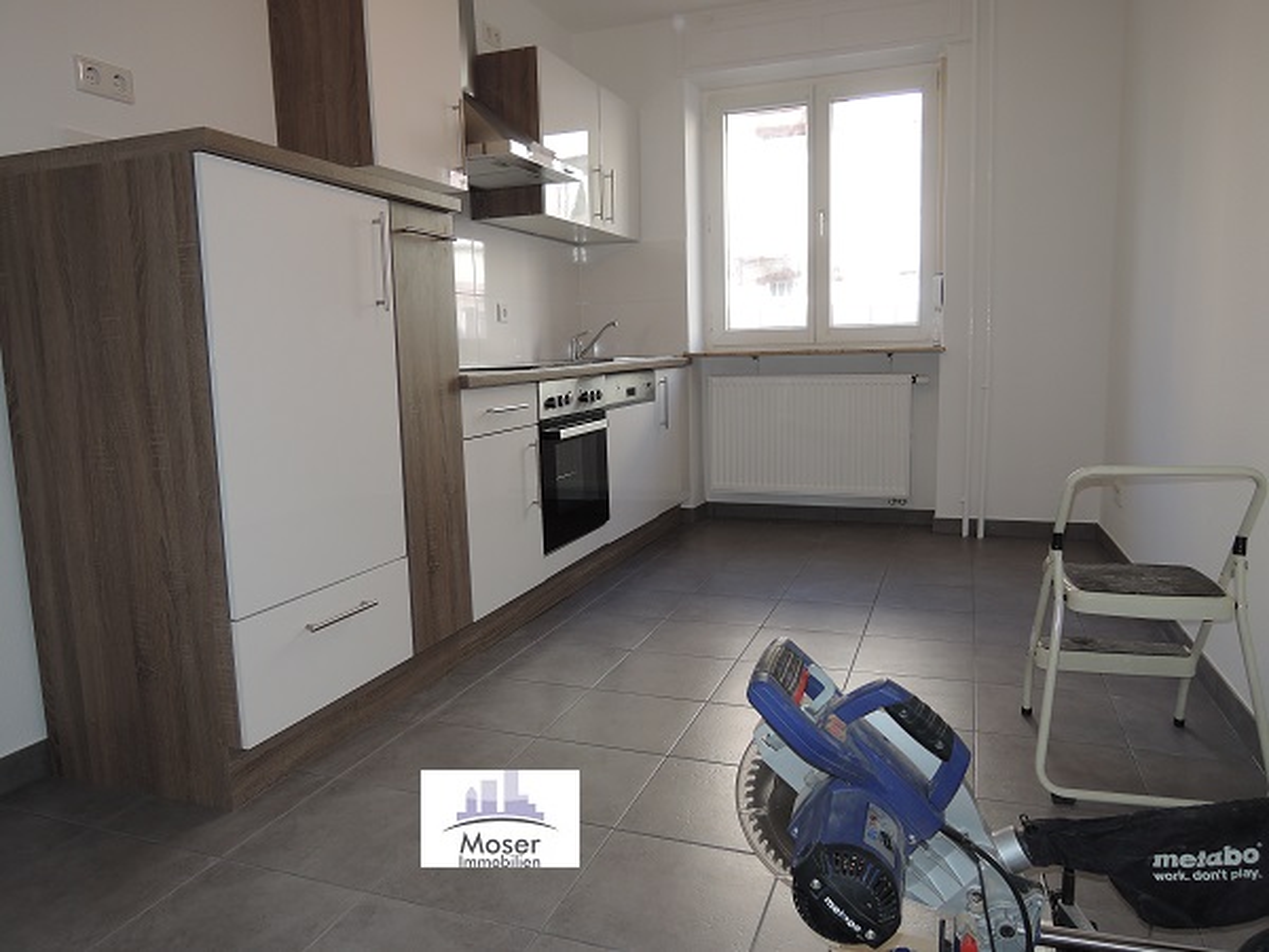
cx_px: 634
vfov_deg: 56.8
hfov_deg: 71.6
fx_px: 880
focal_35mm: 24
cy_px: 476
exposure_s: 1/60
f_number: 2.8
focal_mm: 5.1
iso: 80
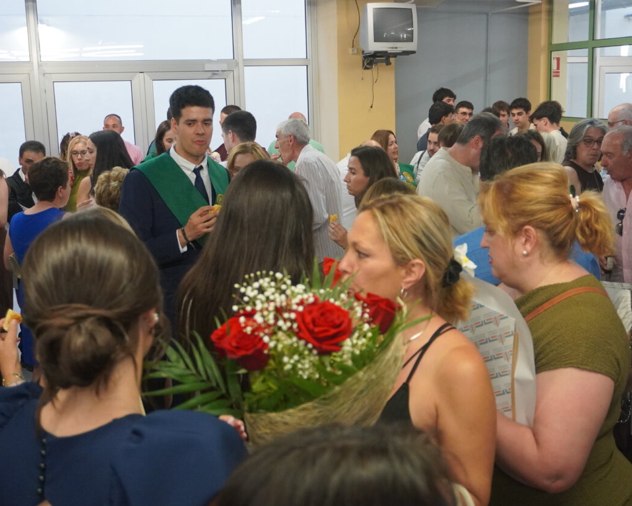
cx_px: 357
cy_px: 248
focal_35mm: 45
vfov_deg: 33.4
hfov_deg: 41.1
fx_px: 842
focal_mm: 26
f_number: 4.5
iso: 2500
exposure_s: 1/160
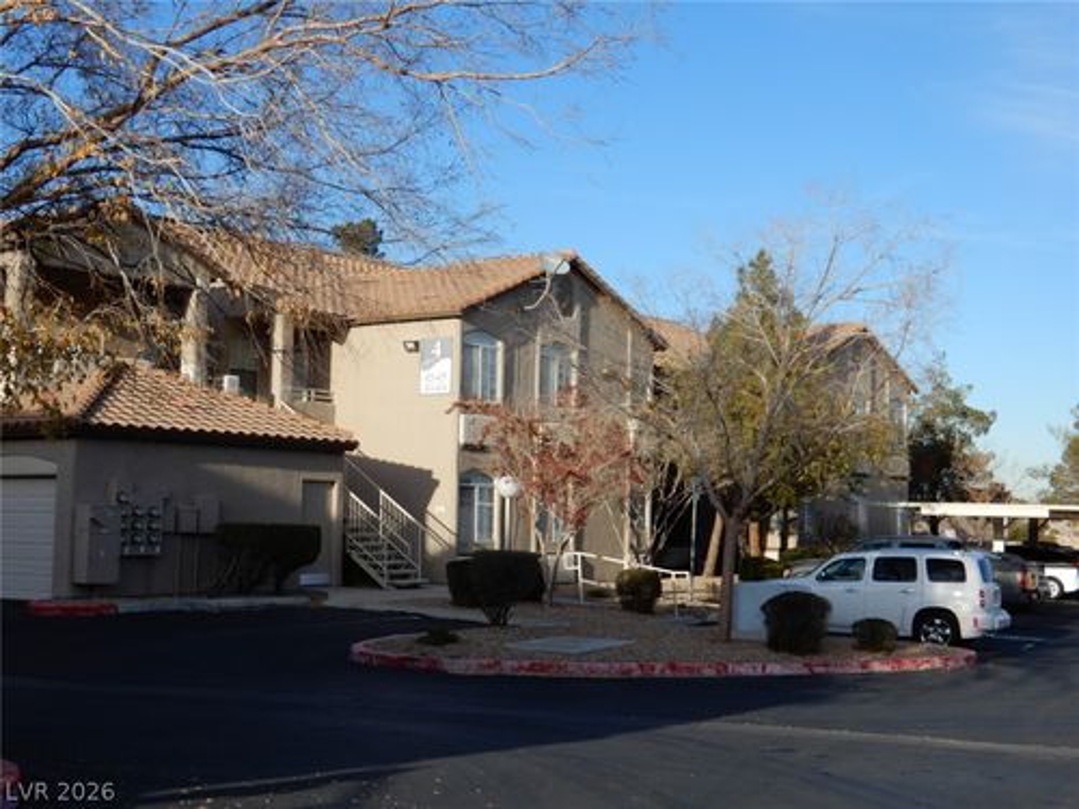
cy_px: 404
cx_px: 540
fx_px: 1559
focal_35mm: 50
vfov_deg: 29.1
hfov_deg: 38.2
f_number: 4
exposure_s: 1/500
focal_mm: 8.9
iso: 80
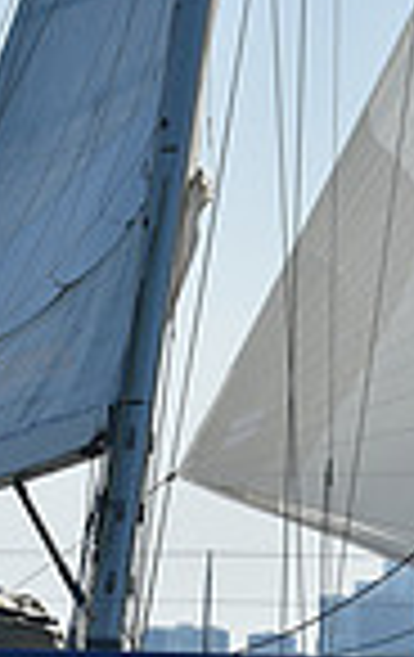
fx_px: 5940
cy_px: 592
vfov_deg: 6.3
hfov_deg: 4.0
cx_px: 306
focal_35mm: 331
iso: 250
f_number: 7.1
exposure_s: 1/1600
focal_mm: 82
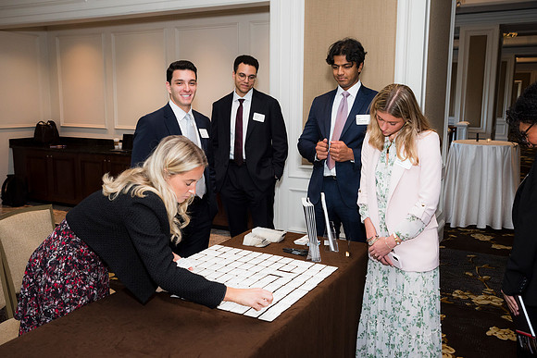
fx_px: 522
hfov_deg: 54.4
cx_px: 268
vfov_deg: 37.9
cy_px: 179
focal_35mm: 35
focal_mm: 35
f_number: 5.6
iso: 800
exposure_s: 1/125
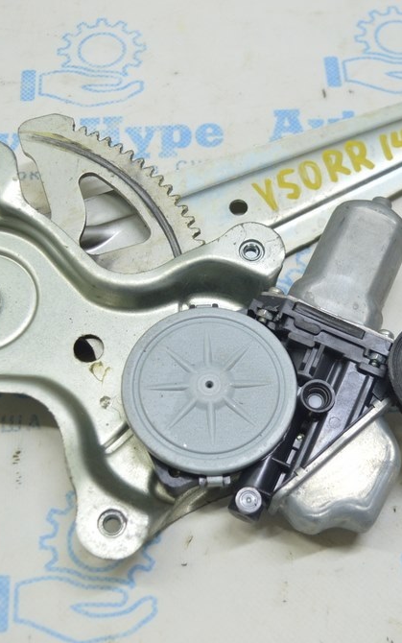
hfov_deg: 23.2
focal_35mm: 56
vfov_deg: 36.3
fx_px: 981
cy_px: 326
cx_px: 189
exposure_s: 1/40
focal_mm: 24
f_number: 4
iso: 400
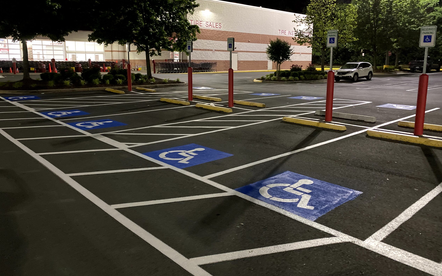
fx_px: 337
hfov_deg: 66.5
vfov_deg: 44.5
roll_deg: -1.7
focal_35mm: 28
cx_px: 224
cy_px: 121
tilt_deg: -8.5
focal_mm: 4.25
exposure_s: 1/30
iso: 800
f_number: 1.8
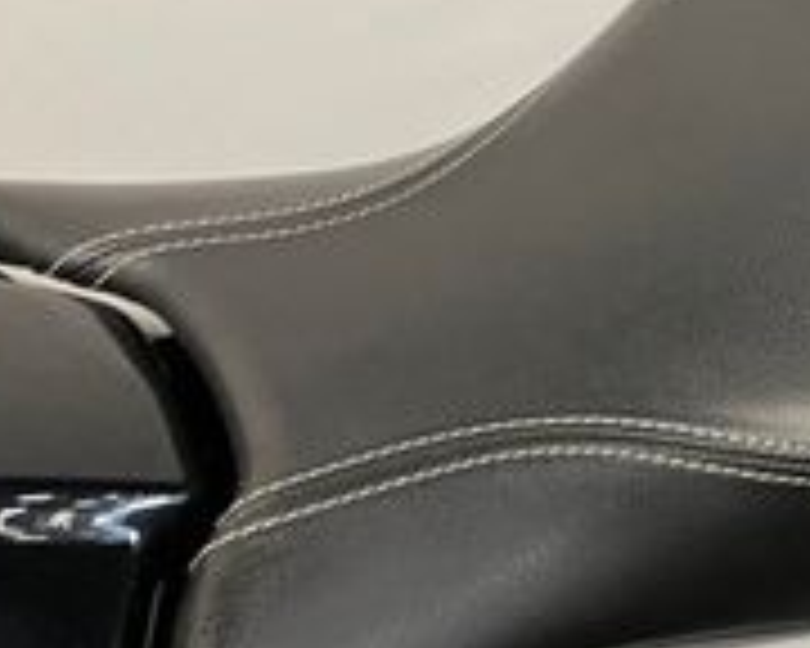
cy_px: 112
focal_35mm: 90
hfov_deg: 19.8
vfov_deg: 16.9
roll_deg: +1.3
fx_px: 2158
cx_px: 1017
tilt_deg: -38.4
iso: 125
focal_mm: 5.1
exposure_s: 1/50
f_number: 1.6
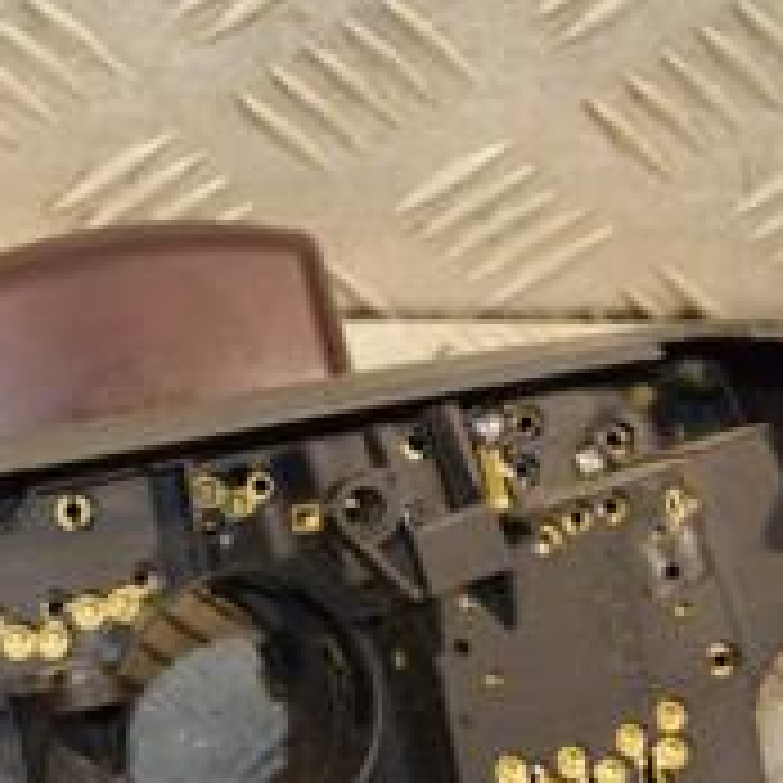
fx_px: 4504
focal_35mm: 176
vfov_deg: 9.9
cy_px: 567
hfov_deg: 9.9
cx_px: 90
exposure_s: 1/200
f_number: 5.6
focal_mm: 40
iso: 800
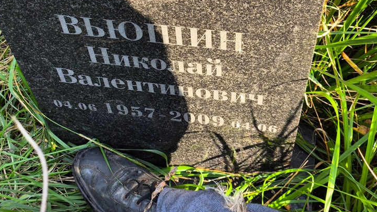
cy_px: 74
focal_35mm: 60
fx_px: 600
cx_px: 184
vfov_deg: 20.0
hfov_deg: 34.9
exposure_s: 1/160
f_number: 1.7
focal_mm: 4.71
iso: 50
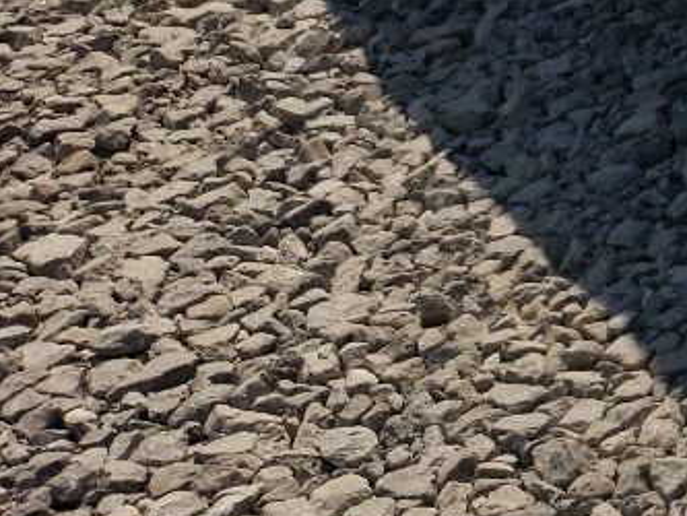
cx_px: 1613
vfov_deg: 11.2
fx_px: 2482
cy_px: -351
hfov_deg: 12.6
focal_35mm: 125
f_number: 1.5
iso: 50
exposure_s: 1/10000
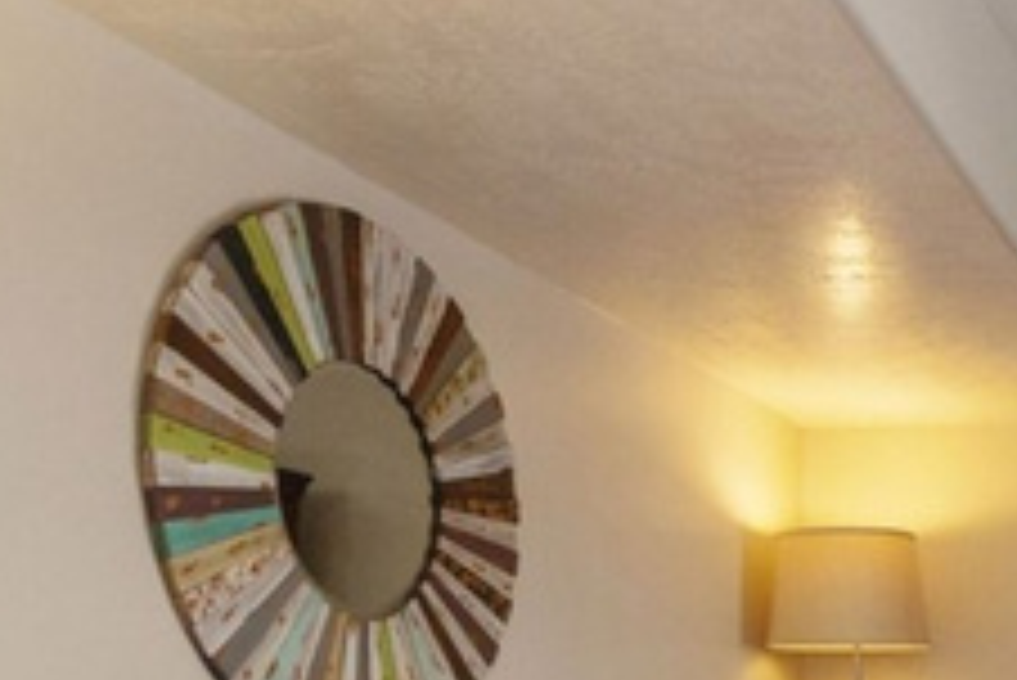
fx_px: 1442
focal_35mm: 51
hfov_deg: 30.3
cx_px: 1341
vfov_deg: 23.4
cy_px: 887
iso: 200
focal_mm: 12
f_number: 5
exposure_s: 1/100
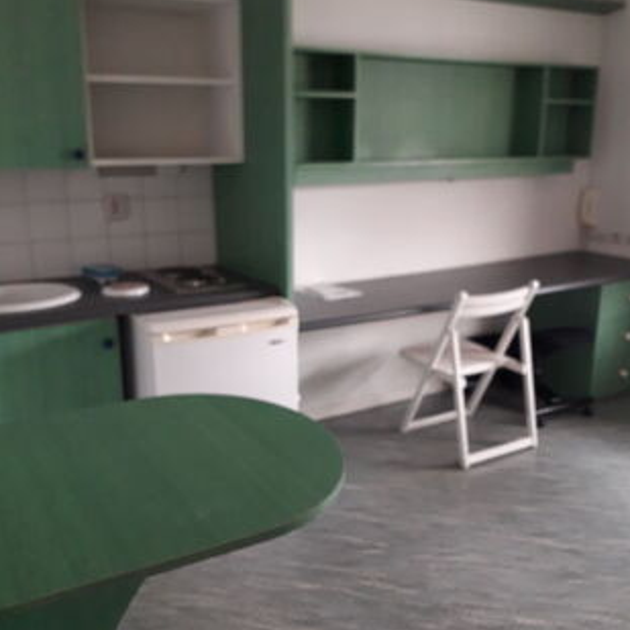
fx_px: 679
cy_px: 321
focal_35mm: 33
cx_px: 324
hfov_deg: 49.7
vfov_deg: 49.7
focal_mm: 3.6
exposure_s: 1/33
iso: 160
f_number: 1.9
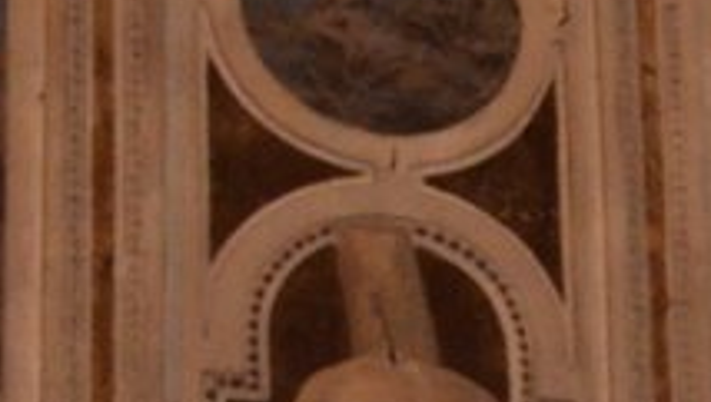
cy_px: 508
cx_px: 1166
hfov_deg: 10.1
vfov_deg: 5.9
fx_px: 3869
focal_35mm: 205
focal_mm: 35
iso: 6400
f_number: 8
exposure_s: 1/60
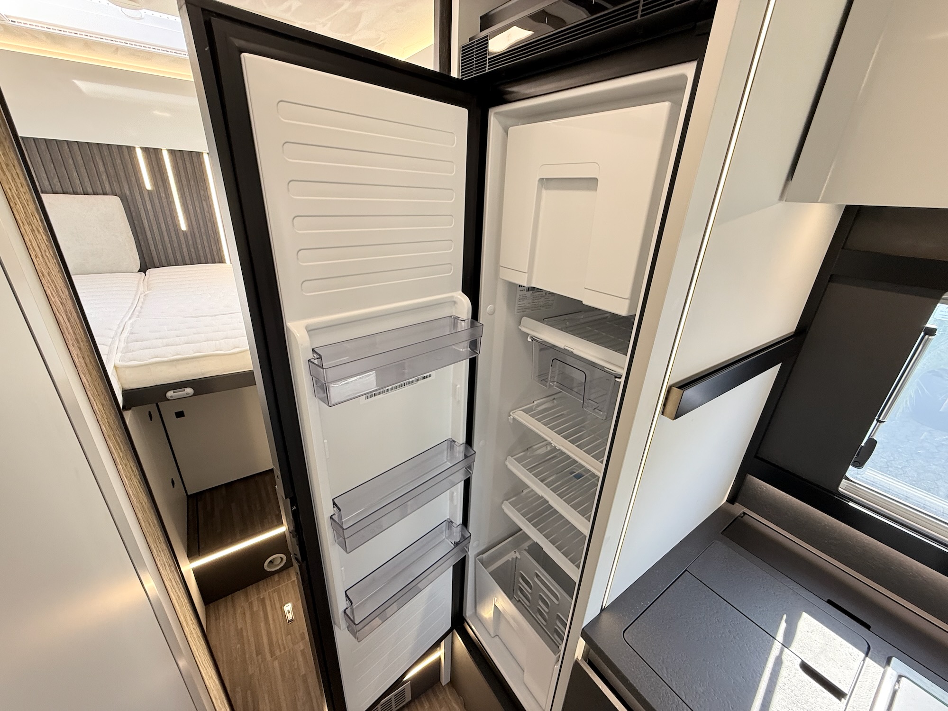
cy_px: 356
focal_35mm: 14
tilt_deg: -21.2
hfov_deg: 102.1
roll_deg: -1.9
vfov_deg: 85.7
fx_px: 383
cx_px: 474
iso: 125
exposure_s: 1/99
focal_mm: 2.22
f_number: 2.2
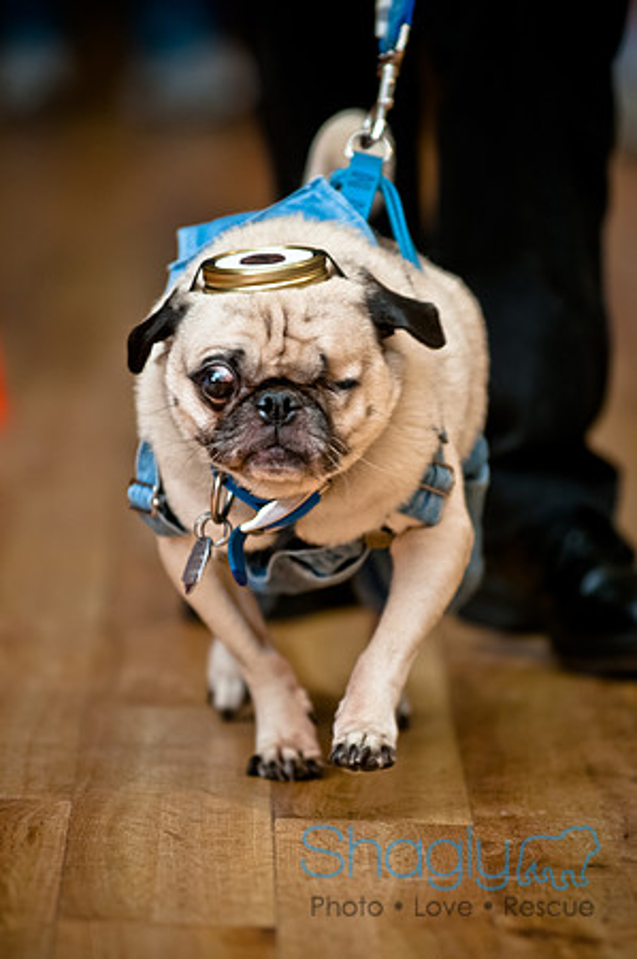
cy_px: 480
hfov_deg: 4.6
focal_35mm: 300
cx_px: 318
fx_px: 7980
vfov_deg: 6.9
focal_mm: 200
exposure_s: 1/200
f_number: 2.8
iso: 200
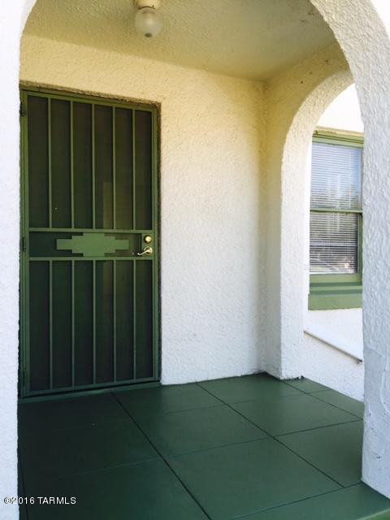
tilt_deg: -0.2
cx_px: 195
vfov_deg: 61.7
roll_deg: +0.4
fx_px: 436
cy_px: 260
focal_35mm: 29
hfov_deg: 48.2
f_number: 2.2
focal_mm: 4.15
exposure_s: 1/344
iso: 32
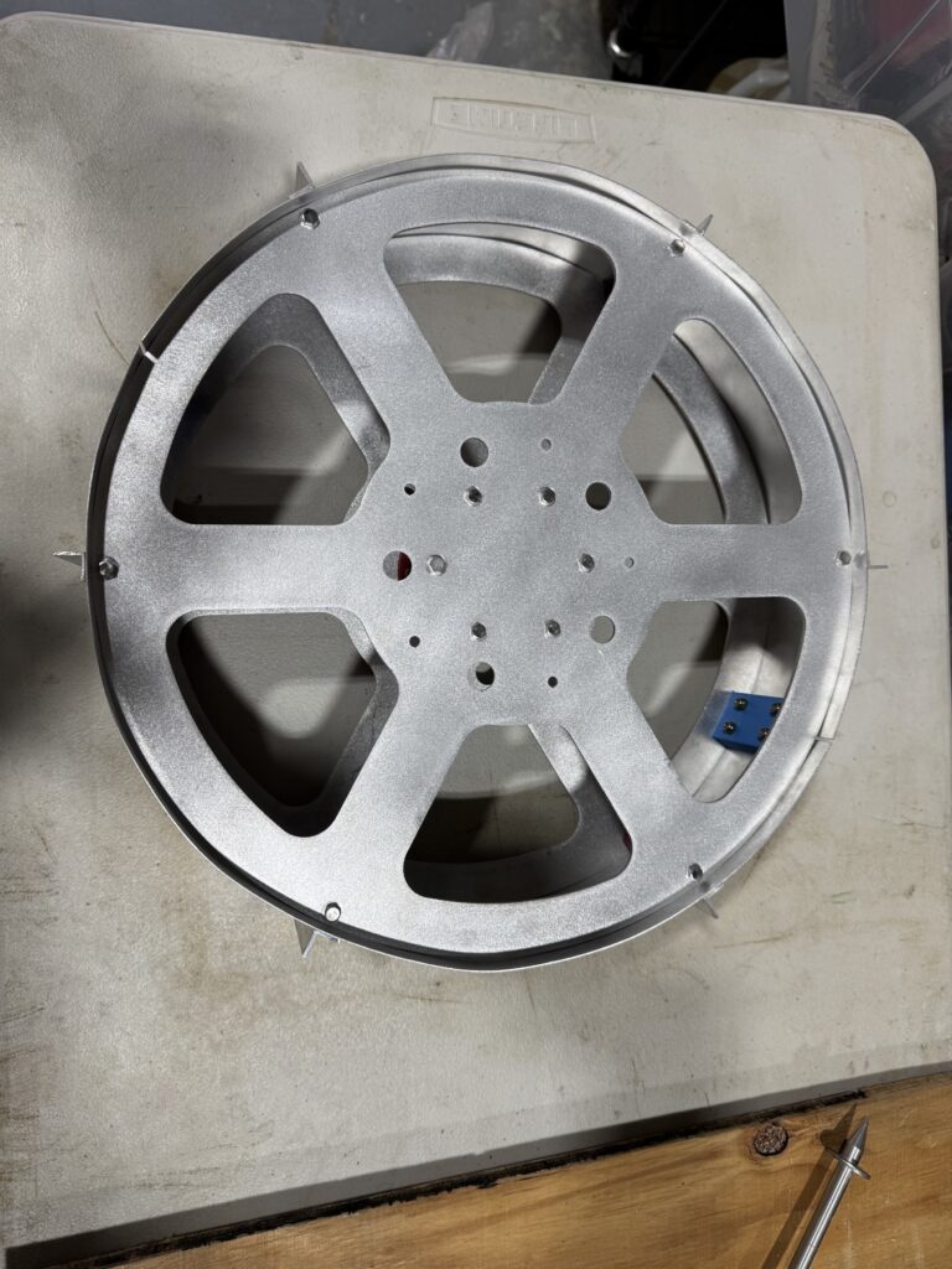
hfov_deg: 56.8
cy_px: 634
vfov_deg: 71.6
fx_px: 880
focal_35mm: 24
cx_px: 476
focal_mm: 6.76
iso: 100
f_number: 1.78
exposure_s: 1/120
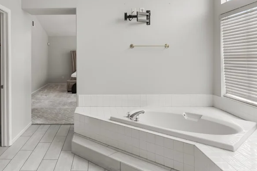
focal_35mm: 33
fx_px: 236
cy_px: 59
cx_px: 92
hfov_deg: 56.4
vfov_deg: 39.5
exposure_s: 1/40
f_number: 8
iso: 400
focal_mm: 19
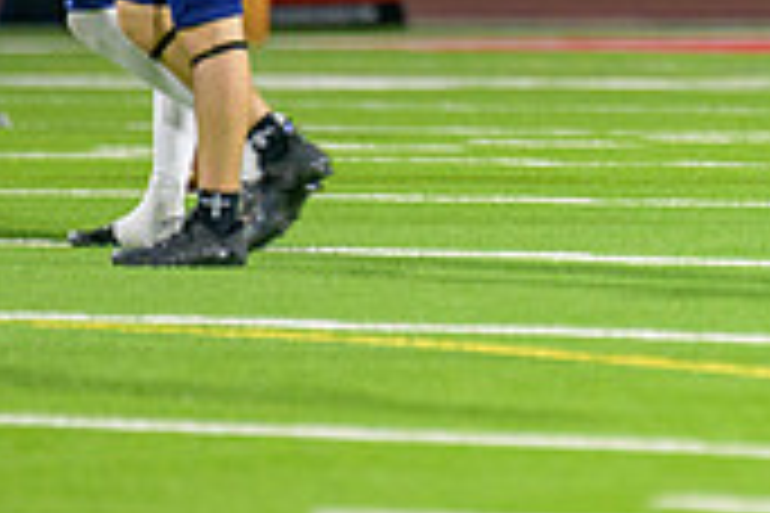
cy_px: -146
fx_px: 21729
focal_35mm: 1016
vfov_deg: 1.4
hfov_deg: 2.0
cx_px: 959
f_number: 2.8
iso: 2000
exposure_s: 1/250
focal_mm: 300
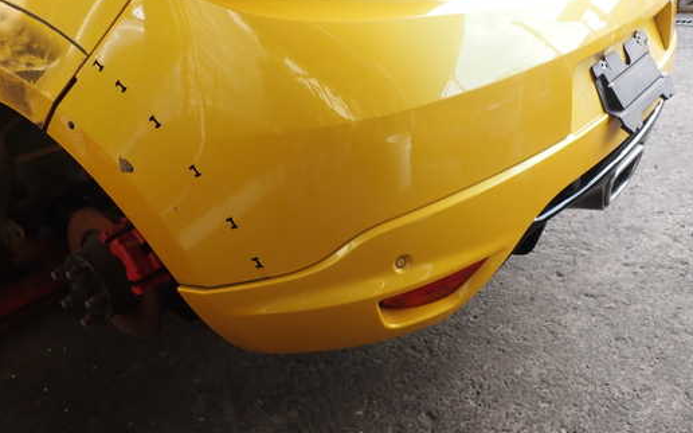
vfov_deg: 34.3
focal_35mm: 37
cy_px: 176
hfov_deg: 52.6
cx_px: 400
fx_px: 698
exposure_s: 1/80
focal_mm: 5.4
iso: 100
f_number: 3.2
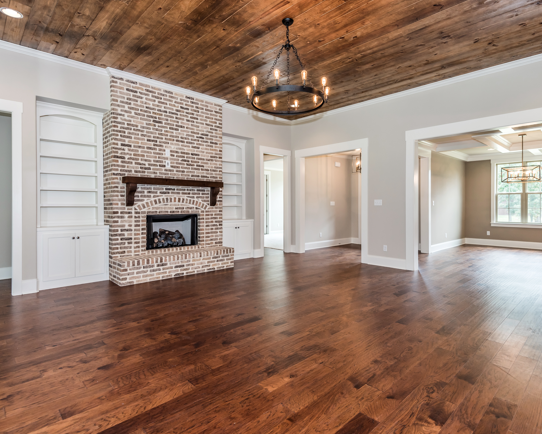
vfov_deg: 70.8
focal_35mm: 19
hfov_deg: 83.2
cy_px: 209
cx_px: 282
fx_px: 305
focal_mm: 16
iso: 200
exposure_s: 1/60
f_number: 5
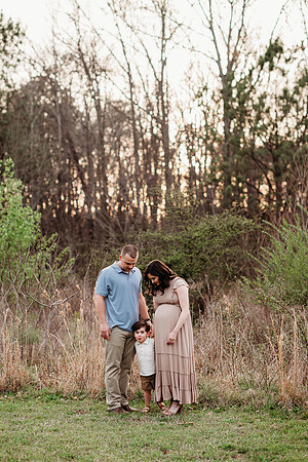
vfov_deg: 23.9
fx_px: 1091
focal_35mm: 85
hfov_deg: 16.1
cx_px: 154
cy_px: 231
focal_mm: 85
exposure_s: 1/400
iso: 200
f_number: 2.5
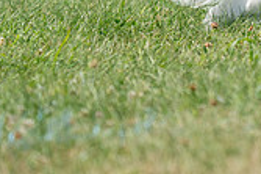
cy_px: -125
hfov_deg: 1.7
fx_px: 8880
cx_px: 320
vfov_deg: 1.1
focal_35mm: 1226
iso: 640
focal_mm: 353
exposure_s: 1/4000
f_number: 6.3
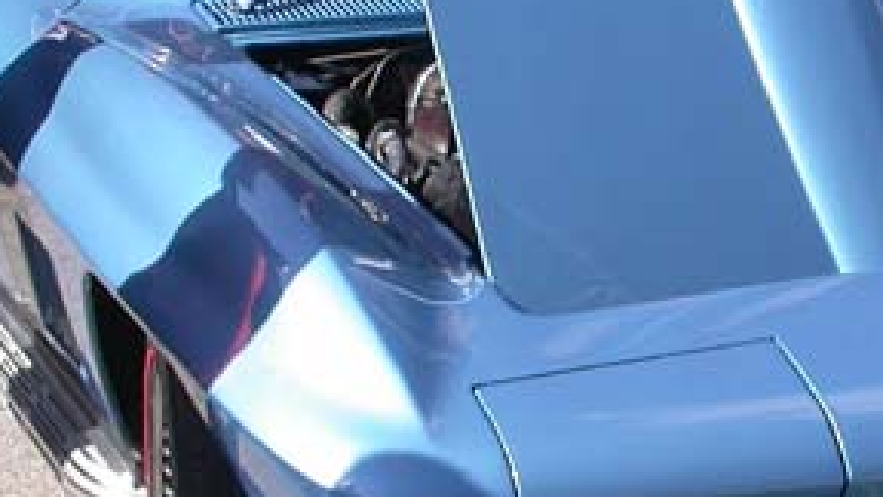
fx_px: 2693
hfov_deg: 18.5
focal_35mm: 115
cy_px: 166
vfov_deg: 10.5
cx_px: 668
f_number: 6
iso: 100
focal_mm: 7.85
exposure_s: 1/259
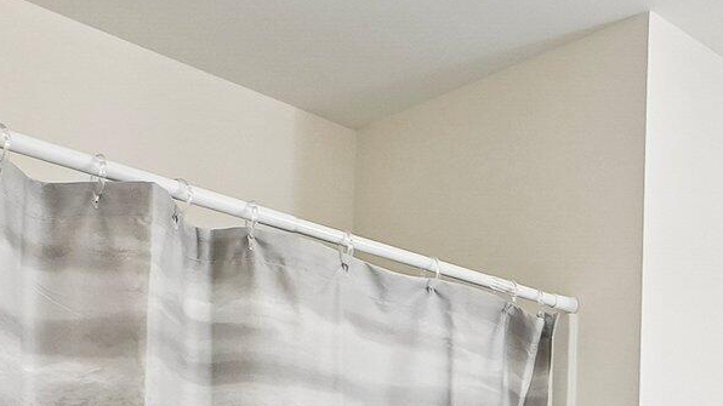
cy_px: 685
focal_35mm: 54
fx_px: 1035
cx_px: 895
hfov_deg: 31.4
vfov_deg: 18.4
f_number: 8
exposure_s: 1/8
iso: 400
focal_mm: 10
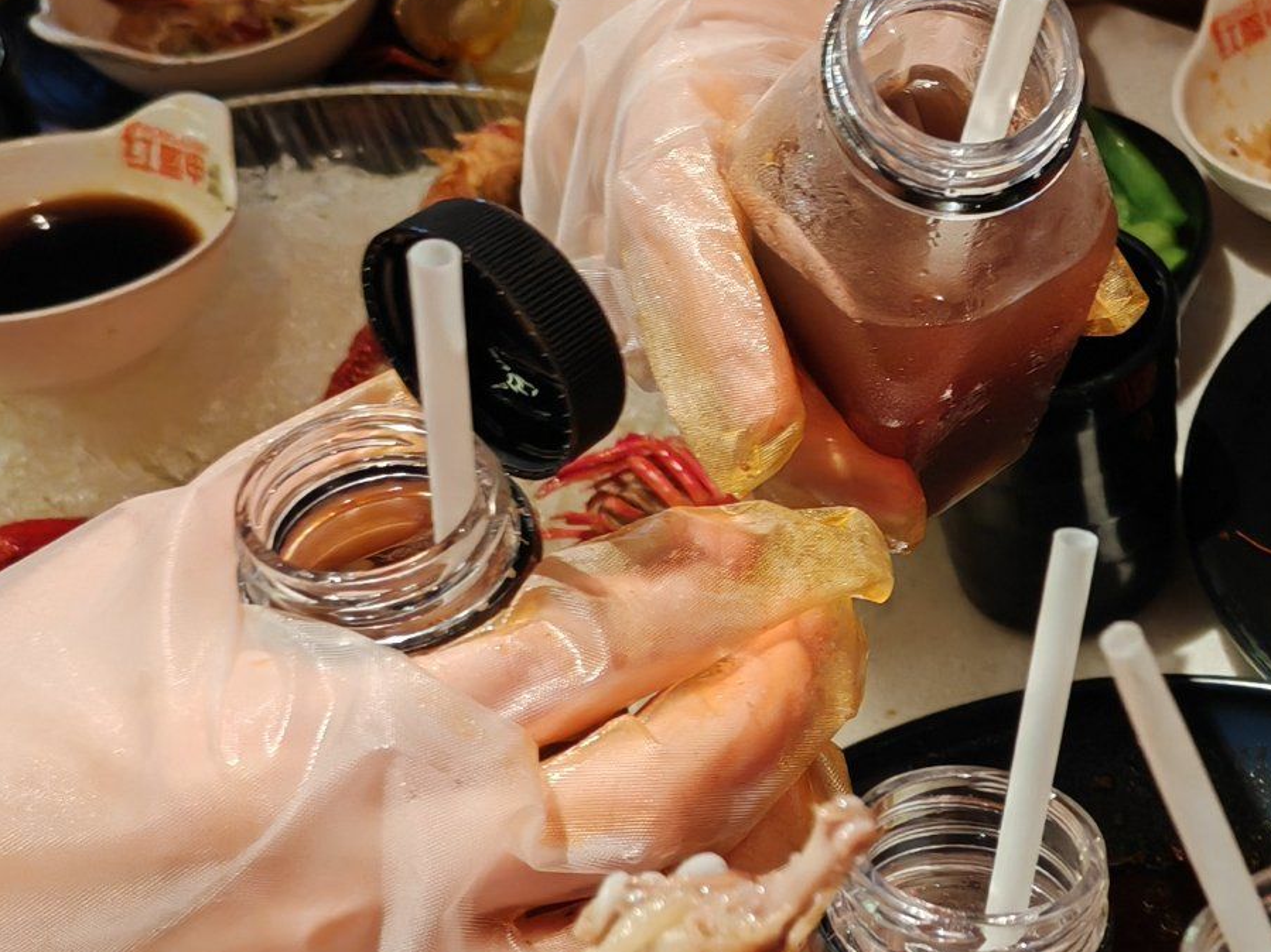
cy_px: 679
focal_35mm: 82
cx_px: 1364
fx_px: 3010
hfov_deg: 22.6
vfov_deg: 17.9
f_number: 1.9
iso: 320
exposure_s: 1/50
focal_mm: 6.12
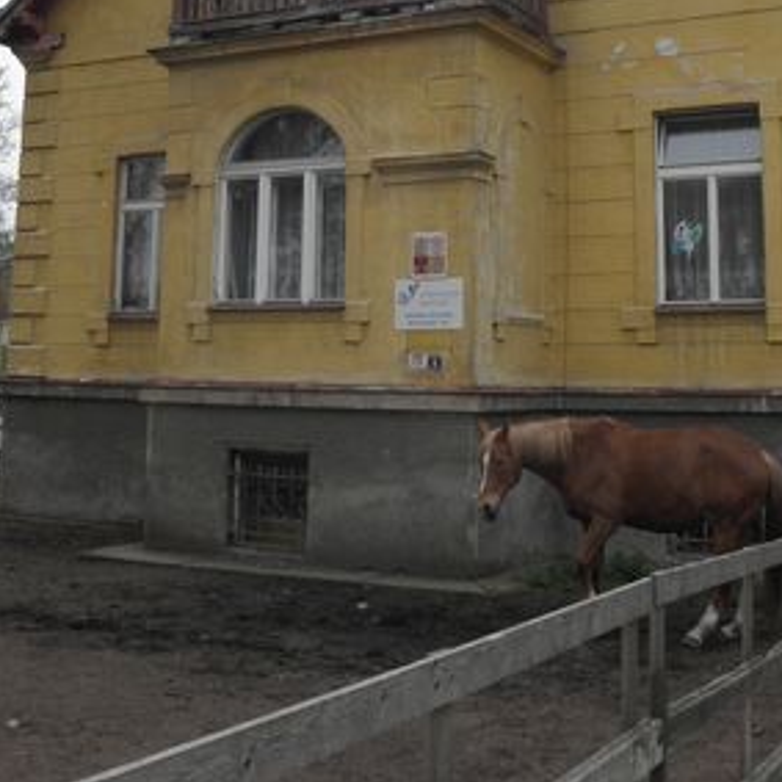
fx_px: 1329
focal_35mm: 52
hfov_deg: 32.8
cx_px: 345
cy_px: 122
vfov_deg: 31.7
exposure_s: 1/200
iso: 64
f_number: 5.6
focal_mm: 4.6
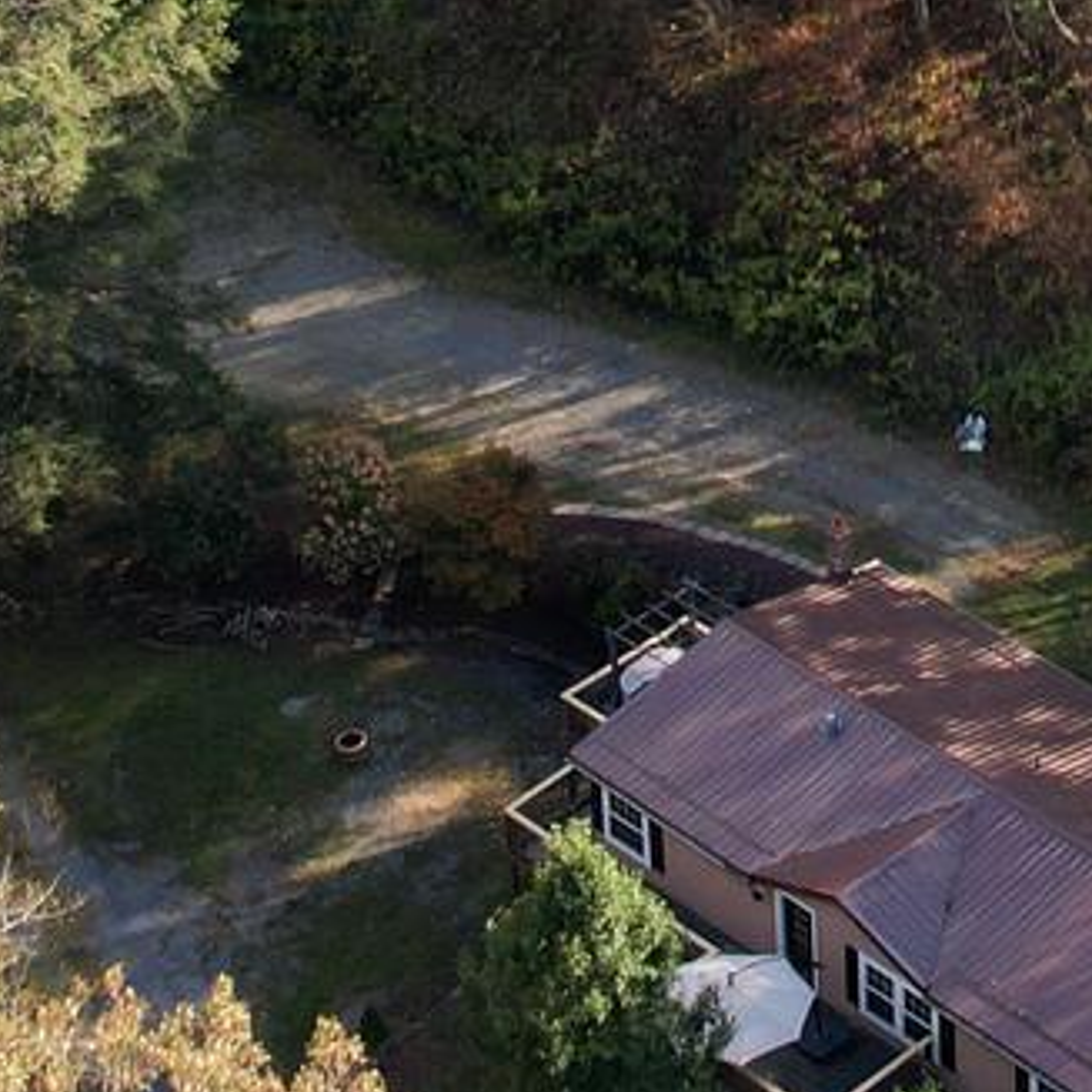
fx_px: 4176
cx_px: 1099
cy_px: -449
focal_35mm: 117
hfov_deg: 14.6
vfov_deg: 14.1
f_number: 2.8
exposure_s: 1/640
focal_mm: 8.38
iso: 120
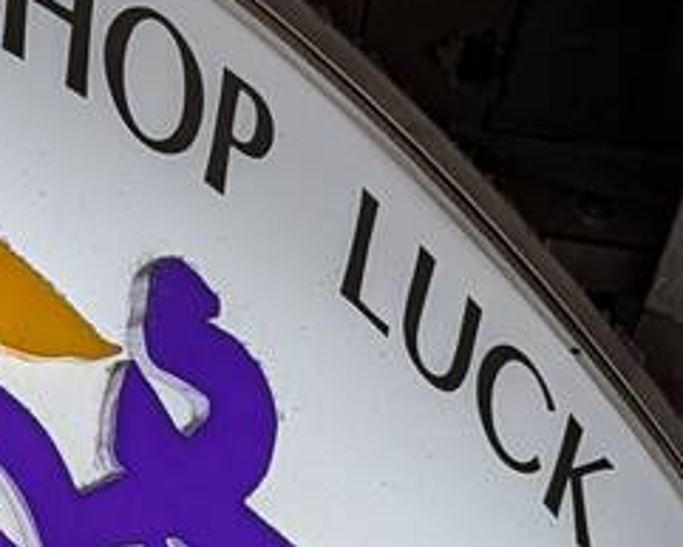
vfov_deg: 9.7
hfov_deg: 12.0
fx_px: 3155
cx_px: -237
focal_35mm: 156
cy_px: 777
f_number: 1.68
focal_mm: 6.9
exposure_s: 1/100
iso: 52
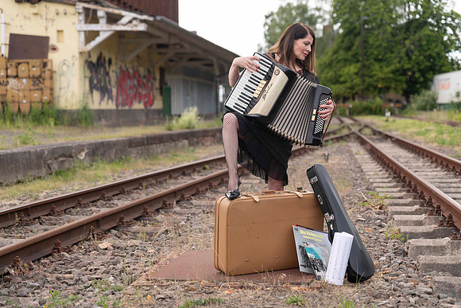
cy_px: 154
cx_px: 230
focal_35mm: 68
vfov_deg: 20.0
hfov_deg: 29.6
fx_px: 871
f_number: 2.8
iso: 64
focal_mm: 68
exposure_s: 1/400
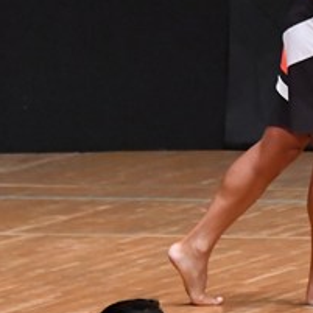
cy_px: 78
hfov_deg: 2.1
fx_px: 8562
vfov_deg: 2.1
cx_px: 501
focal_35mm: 837
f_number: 5.6
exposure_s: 1/400
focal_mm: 170
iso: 8000
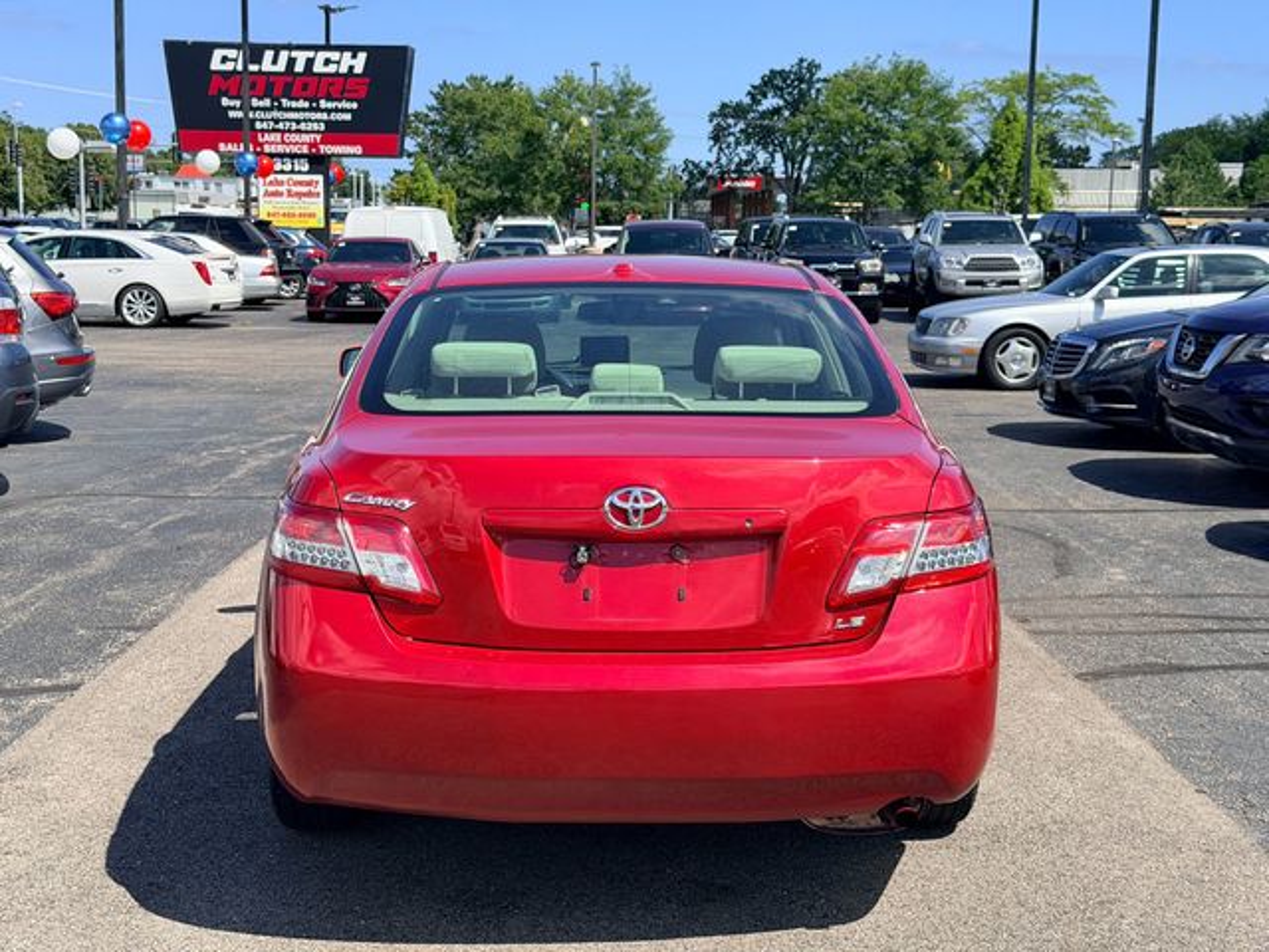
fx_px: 1760
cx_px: 634
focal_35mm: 48
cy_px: 476
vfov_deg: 30.3
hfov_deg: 39.7
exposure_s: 1/4329
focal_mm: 6.76
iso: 80
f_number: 1.78
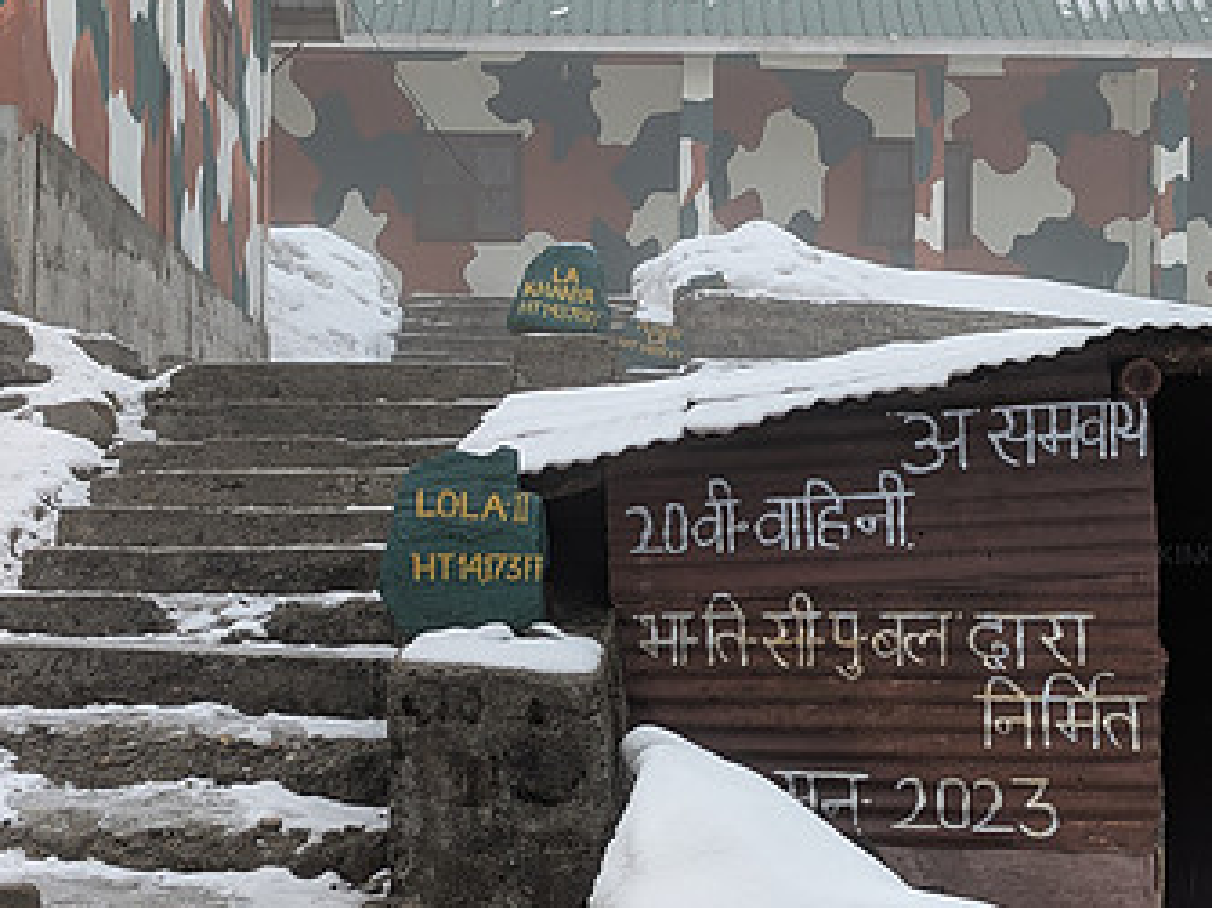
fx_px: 2310
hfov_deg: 29.4
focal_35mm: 66
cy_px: 593
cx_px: 602
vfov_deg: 22.2
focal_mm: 6.9
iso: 21
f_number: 1.68
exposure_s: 1/79
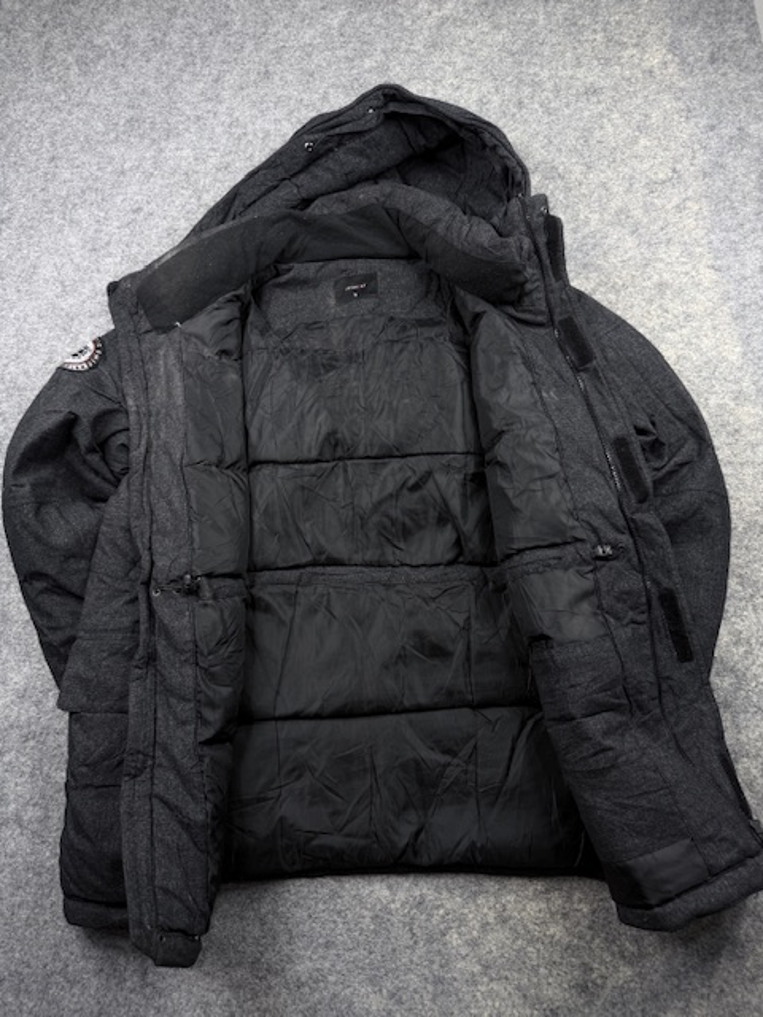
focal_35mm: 24
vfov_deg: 71.6
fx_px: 705
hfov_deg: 56.8
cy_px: 508
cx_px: 382
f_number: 1.78
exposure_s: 1/100
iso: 100
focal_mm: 6.76
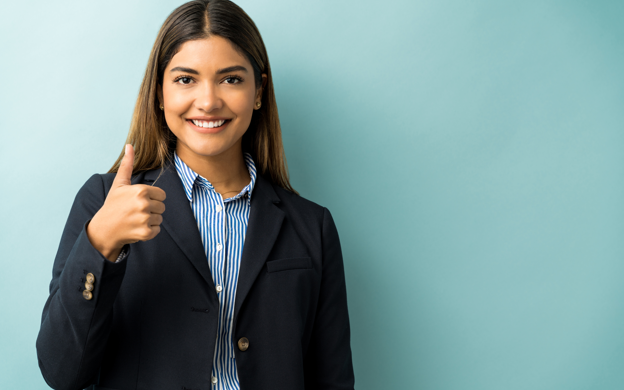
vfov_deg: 16.9
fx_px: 1309
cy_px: 194
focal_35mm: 77
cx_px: 314
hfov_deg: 26.8
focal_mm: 75
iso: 100
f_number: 5
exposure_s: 1/250
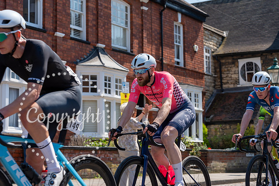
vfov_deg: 18.2
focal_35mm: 75
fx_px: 581
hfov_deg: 27.0
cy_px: 93
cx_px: 140
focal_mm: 75
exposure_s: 1/800
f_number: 5
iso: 160
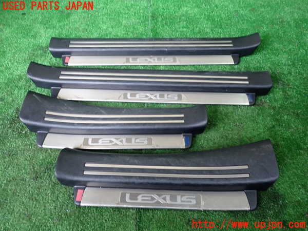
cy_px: 116
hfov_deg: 60.0
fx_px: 267
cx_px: 154
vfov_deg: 46.8
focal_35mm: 30
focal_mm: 5.4
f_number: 2.3
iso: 320
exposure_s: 1/30
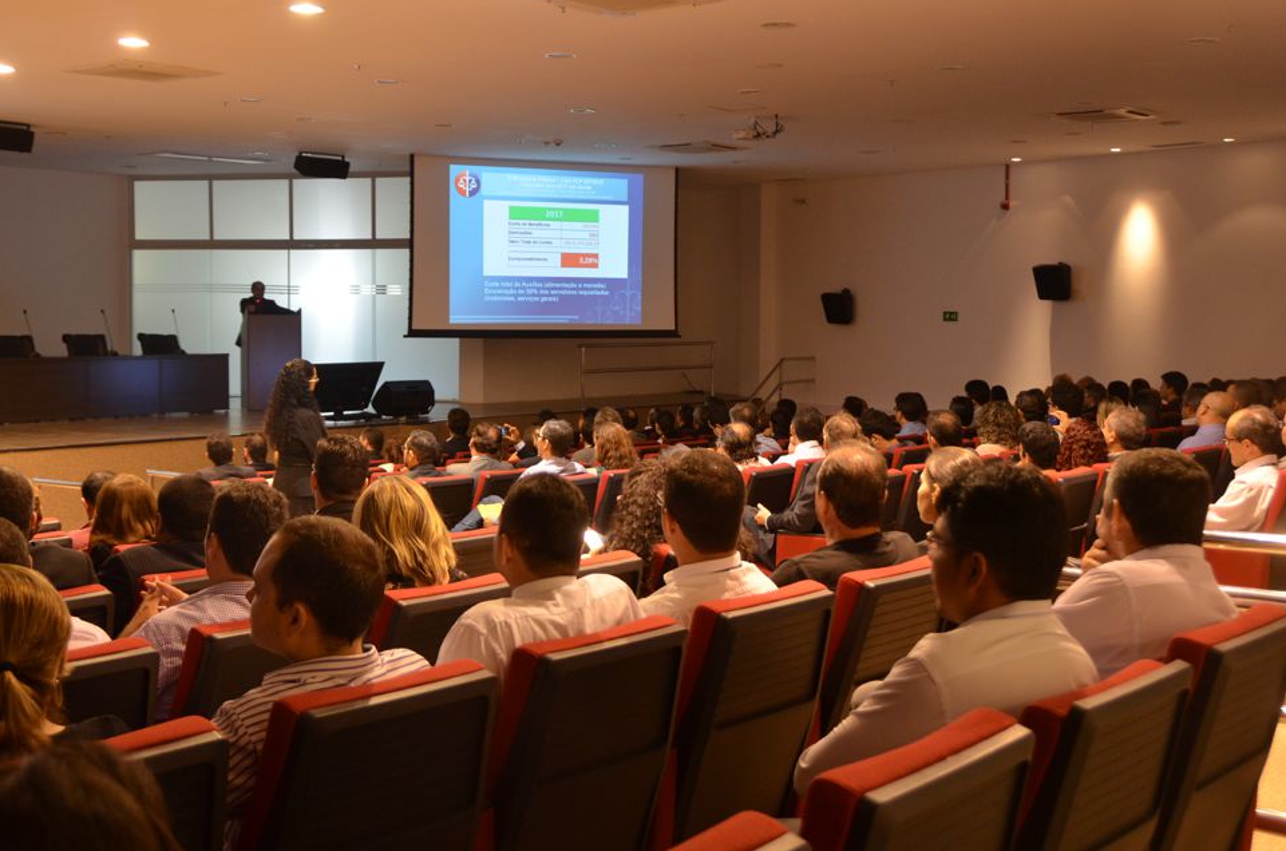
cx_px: 652
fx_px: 1604
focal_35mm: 45
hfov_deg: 43.7
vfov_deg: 29.7
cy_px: 400
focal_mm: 26
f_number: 3.8
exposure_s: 1/50
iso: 800
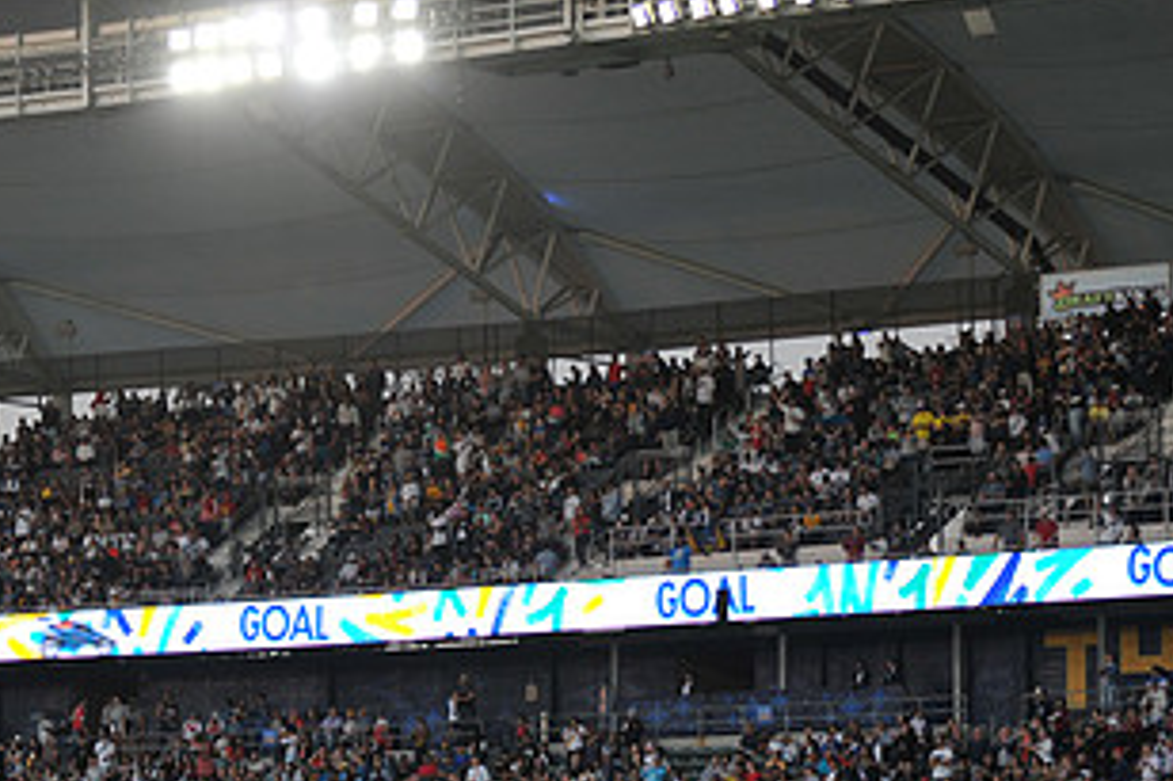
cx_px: 282
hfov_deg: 12.6
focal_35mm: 162
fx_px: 5275
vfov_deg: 8.4
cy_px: 659
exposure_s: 1/1000
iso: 640
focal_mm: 86
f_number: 2.8
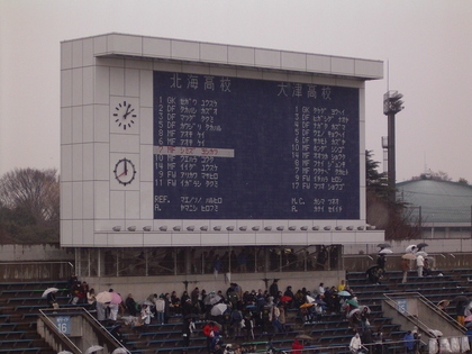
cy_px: 177
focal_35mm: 114
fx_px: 1554
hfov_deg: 17.3
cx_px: 236
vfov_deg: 13.0
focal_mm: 17.4
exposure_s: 1/125
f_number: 5
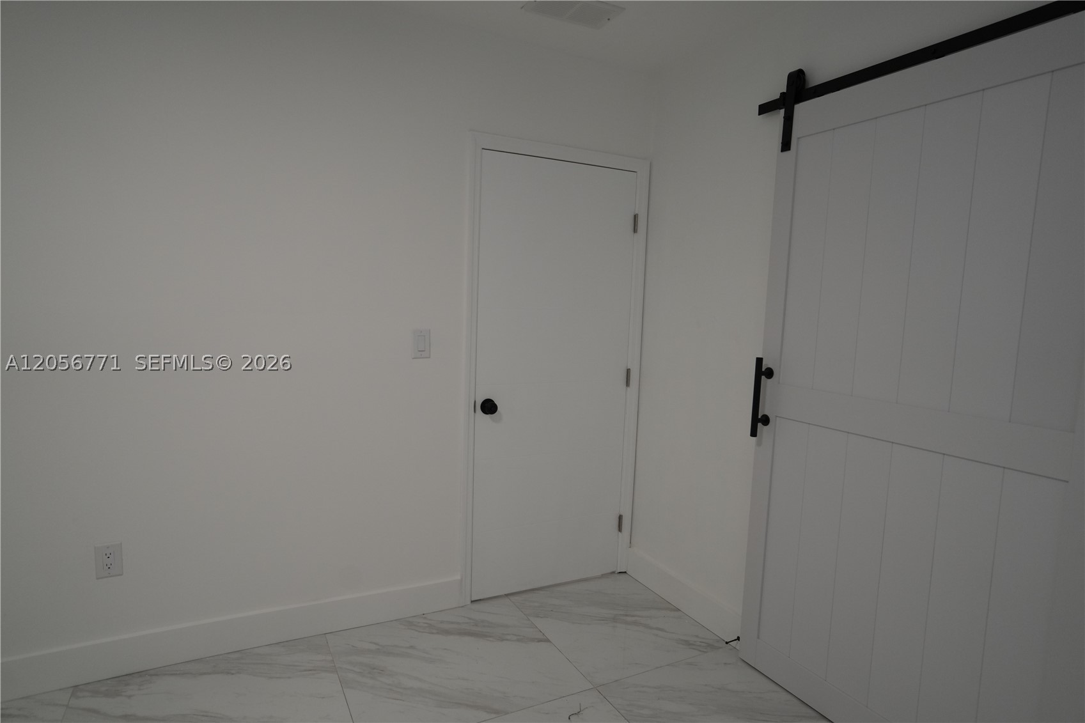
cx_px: 542
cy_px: 362
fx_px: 603
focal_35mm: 20
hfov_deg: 84.0
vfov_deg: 61.9
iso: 1250
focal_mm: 20
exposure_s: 1/160
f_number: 4
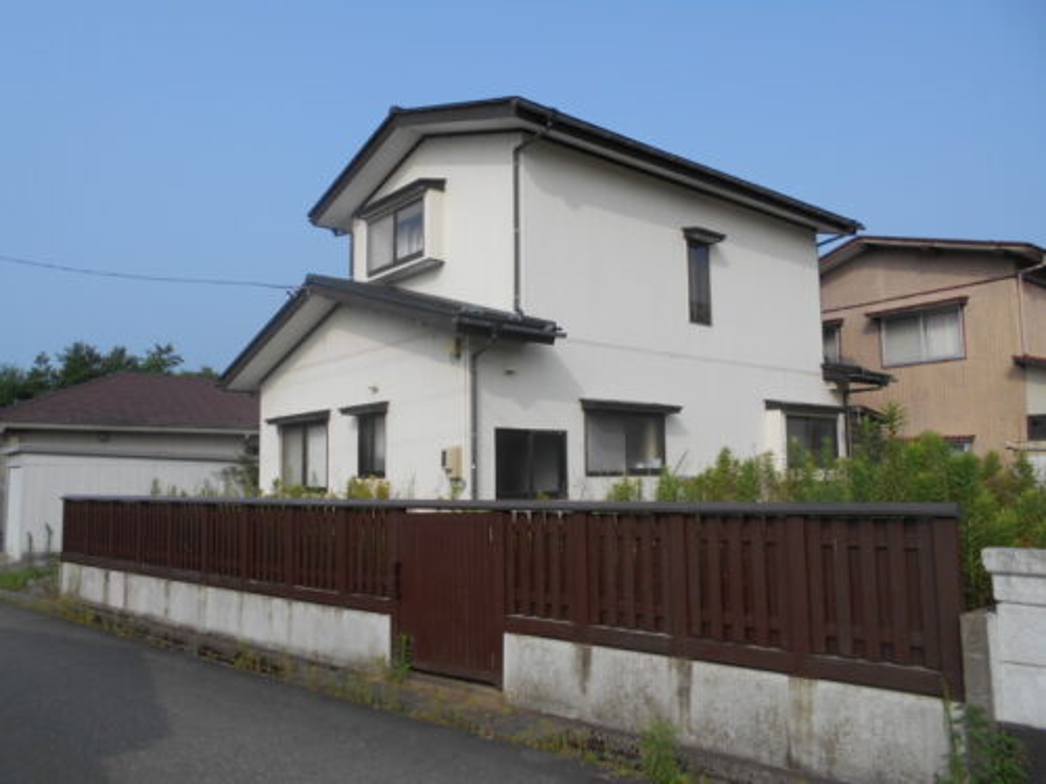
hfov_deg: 67.3
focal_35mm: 26
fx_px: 786
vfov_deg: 53.1
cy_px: 392
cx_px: 523
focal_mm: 4.6
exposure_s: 1/1250
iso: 80
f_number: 3.2
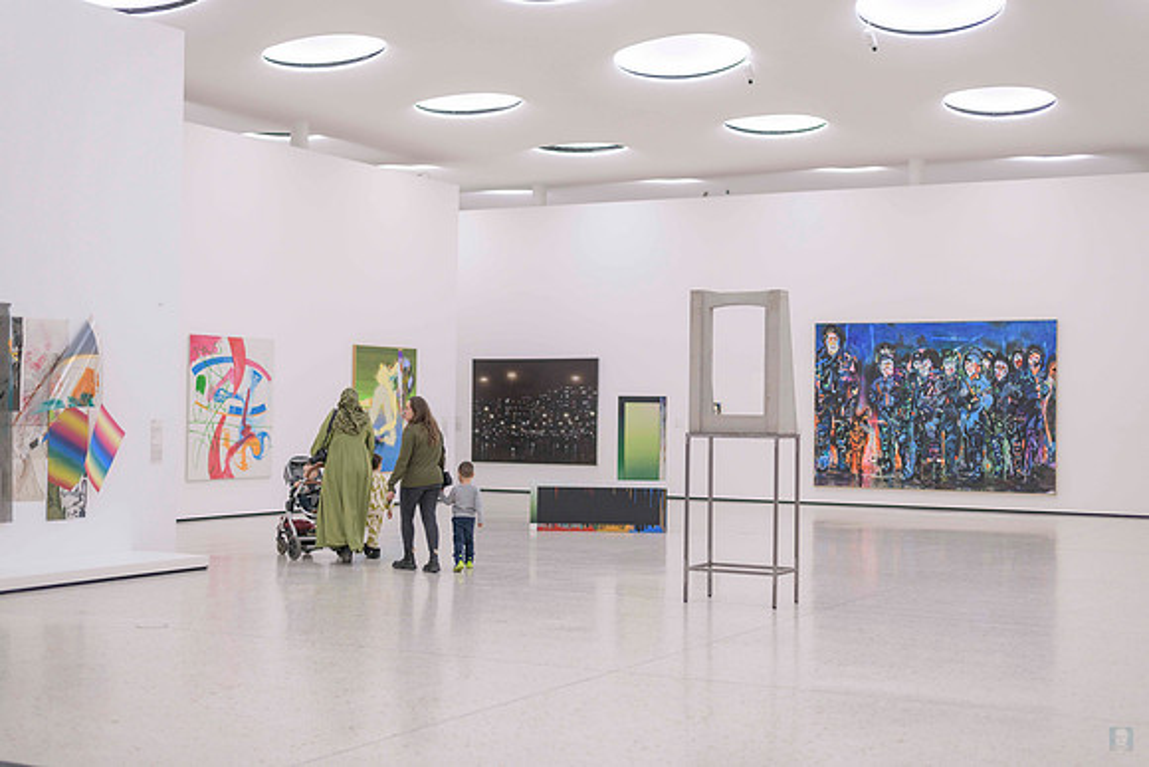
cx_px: 574
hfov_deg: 39.6
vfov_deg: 27.0
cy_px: 384
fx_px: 1596
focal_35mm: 50
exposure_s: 1/320
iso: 64
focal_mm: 50
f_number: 1.8
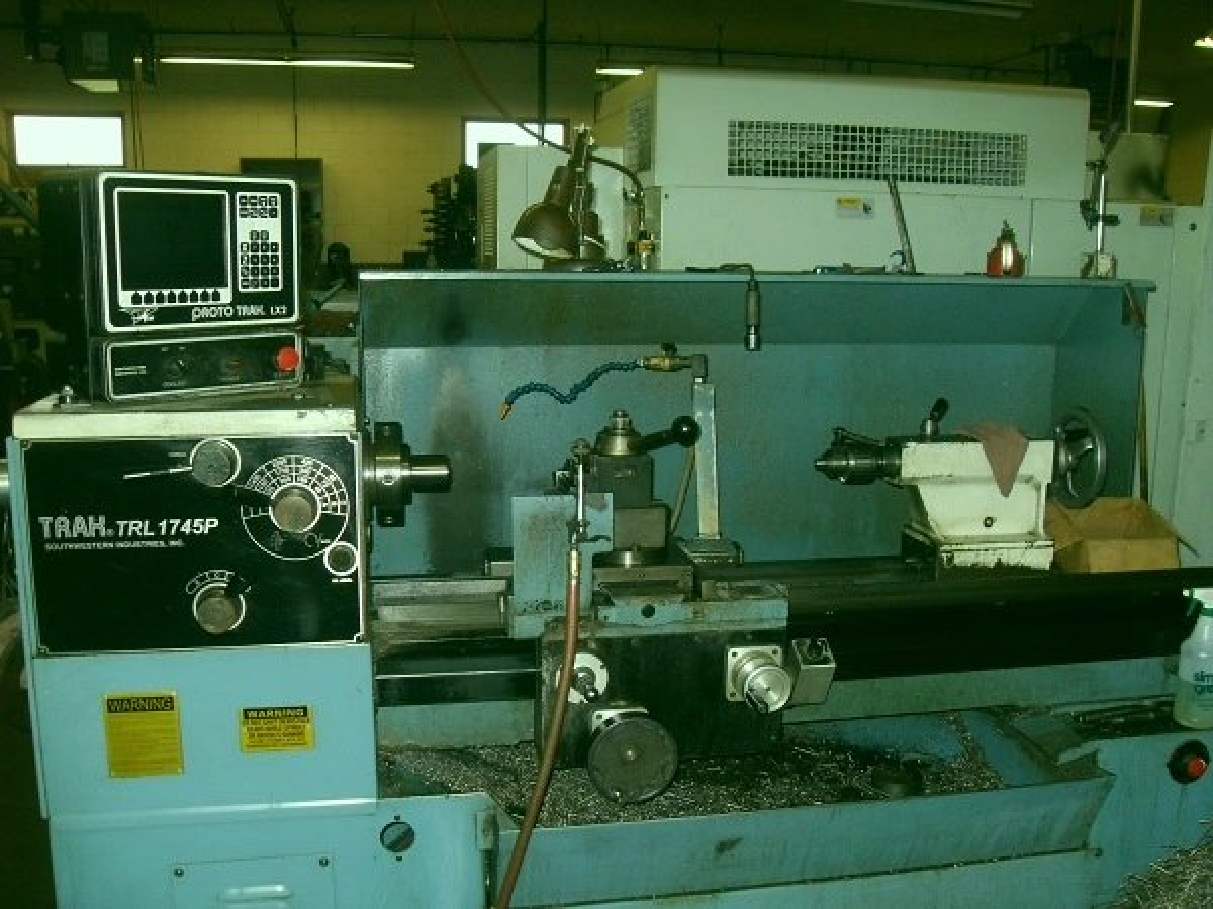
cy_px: 454
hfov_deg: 54.0
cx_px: 606
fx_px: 1191
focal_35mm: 34
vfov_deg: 41.8
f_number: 2.8
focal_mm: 6.3
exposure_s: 1/45
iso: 160
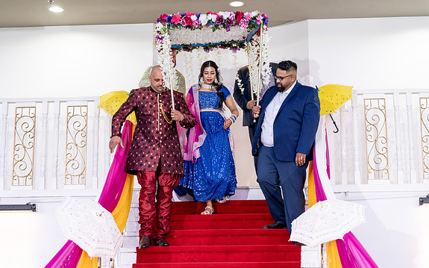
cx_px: 214
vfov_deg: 17.8
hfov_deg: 28.2
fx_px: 853
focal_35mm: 73
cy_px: 133
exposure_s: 1/200
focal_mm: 70
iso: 1250
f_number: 2.8
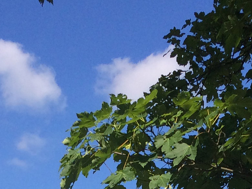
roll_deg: -0.4
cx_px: 196
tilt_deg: +0.9
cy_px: 387
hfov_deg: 16.2
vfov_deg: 11.1
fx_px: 881
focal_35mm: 121
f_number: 2.2
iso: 32
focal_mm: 4.15
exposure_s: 1/2160
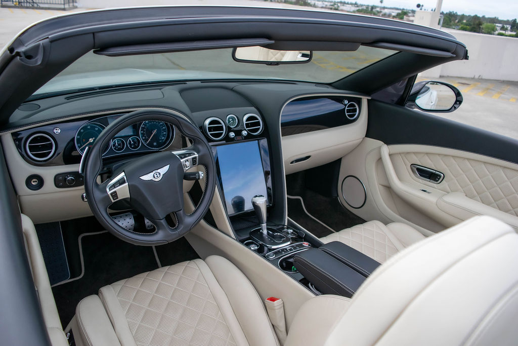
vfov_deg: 47.9
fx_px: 389
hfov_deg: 67.4
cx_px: 259
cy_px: 173
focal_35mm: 27
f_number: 5
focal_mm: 18
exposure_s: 1/1250
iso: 400
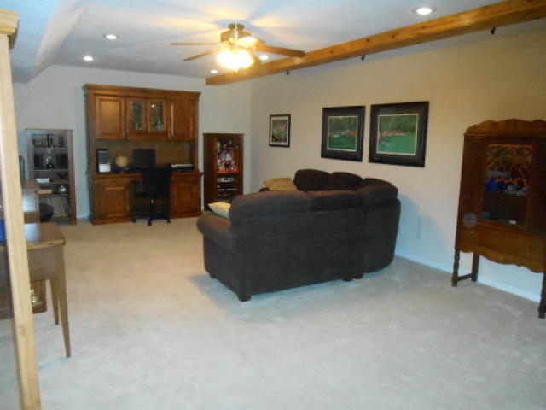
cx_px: 273
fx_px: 410
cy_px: 205
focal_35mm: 26
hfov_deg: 67.3
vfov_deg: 53.1
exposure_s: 1/25
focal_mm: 4.7
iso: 1250
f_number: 3.4
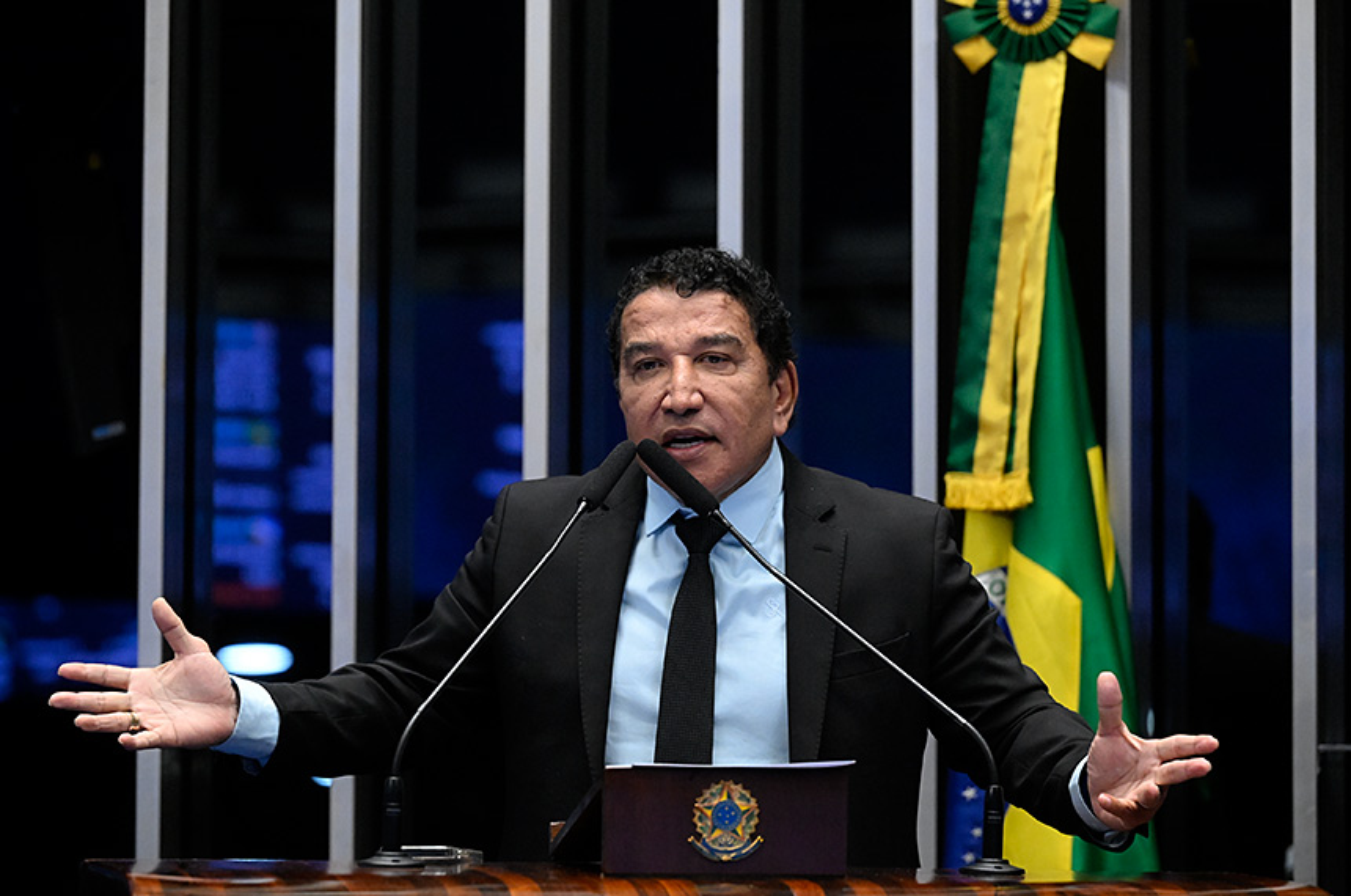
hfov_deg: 13.7
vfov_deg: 9.1
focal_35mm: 150
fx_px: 5619
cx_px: 676
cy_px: 448
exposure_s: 1/200
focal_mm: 150
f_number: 4
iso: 6400
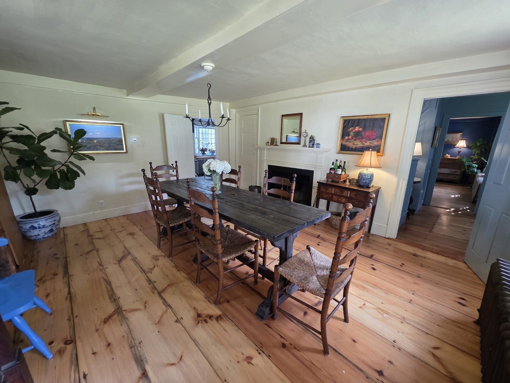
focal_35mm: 13
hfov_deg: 106.2
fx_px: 192
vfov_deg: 89.9
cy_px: 192
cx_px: 255
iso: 160
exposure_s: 1/60
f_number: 1.9
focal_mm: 2.2
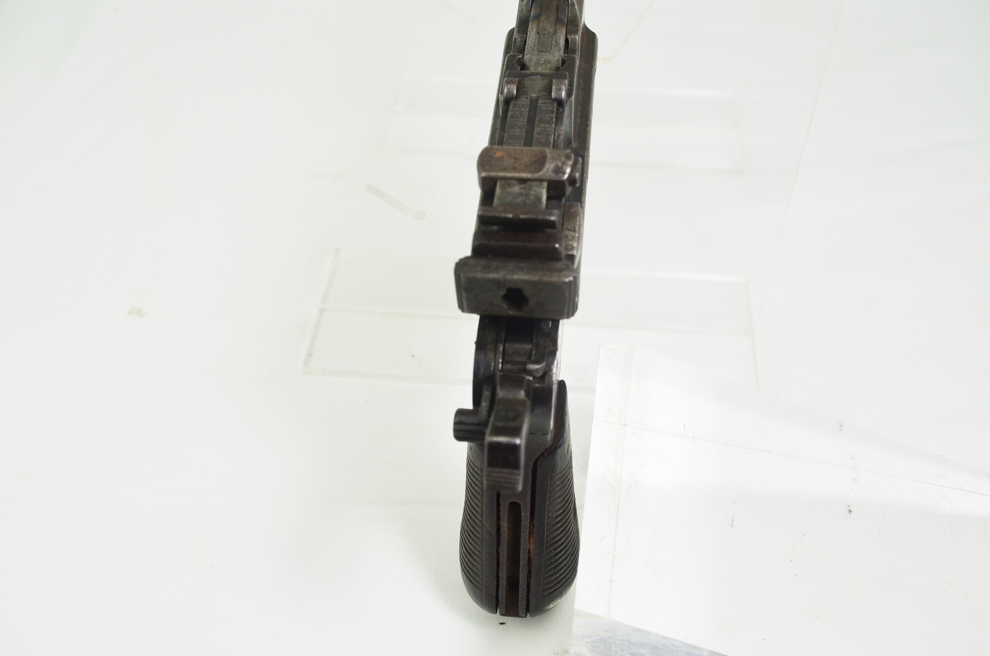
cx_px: 495
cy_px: 328
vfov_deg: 34.1
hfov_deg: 49.6
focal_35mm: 39
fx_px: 1070
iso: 200
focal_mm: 26
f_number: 7.1
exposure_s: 1/200
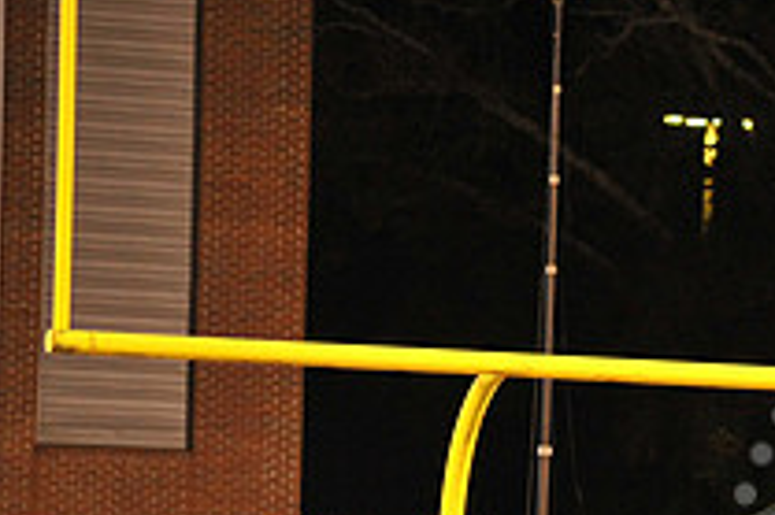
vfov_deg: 2.5
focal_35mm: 555
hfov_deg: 3.7
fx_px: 11938
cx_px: 1072
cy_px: 600
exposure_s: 1/160
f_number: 4
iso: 3200
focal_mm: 200
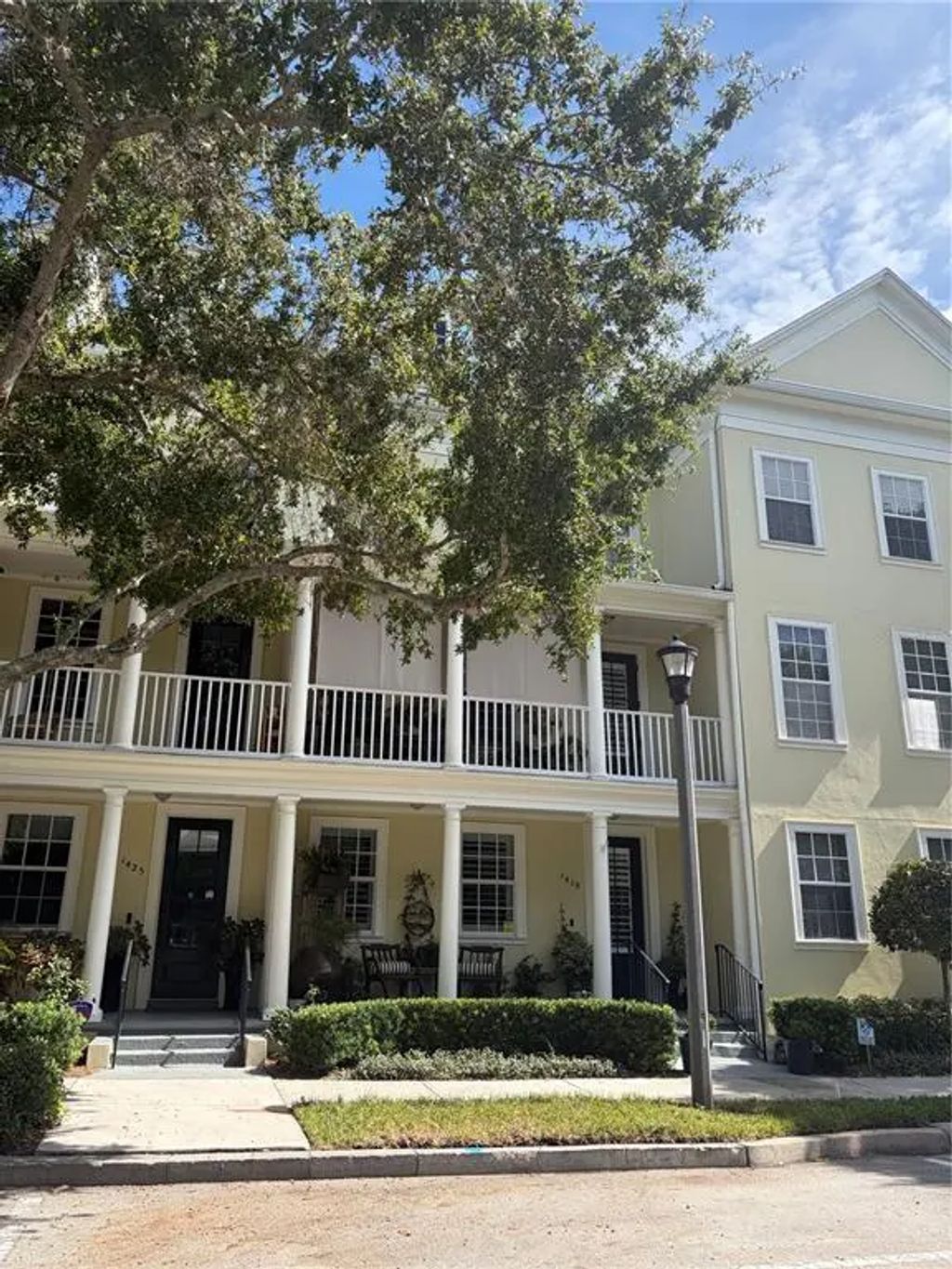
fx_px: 953
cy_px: 634
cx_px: 476
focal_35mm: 26
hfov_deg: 53.1
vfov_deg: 67.3
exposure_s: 1/2141
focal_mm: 5.96
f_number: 1.6
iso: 50
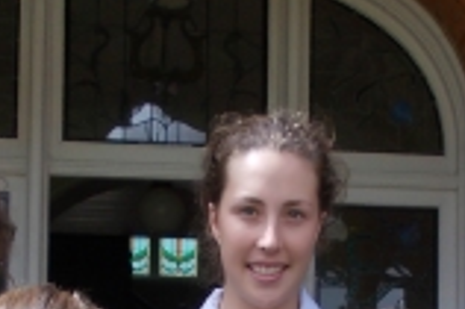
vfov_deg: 15.1
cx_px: 244
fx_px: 1071
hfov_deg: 24.5
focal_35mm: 83
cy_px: 483
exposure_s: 1/160
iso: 80
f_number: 5.4
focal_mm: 4
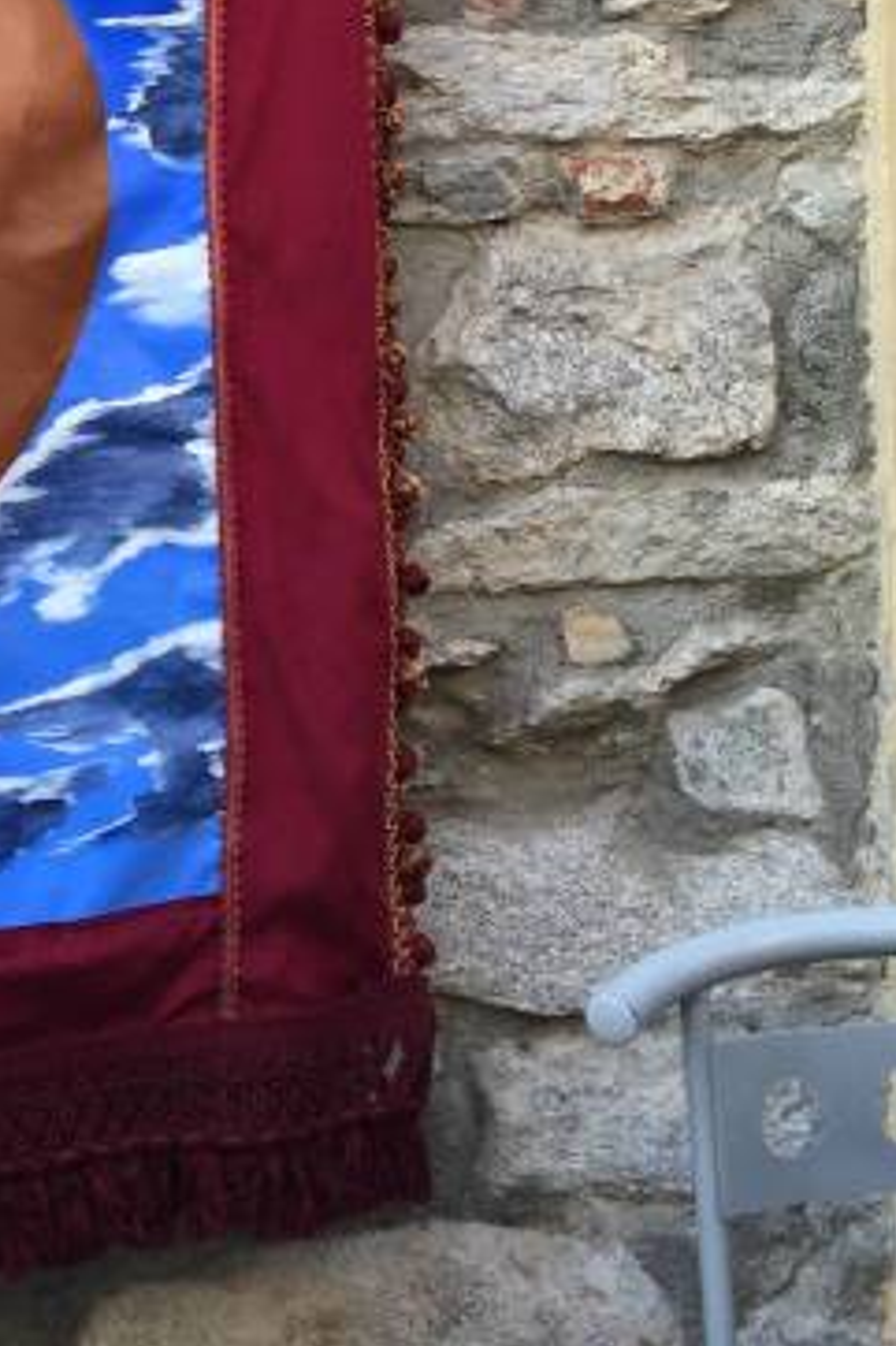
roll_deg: +1.0
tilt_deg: +0.7
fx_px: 2391
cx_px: -130
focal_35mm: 64
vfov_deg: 29.3
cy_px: -19
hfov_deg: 20.1
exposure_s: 1/100
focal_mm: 4.15
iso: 32
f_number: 2.2
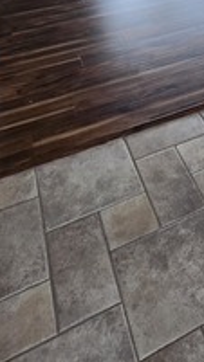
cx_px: 264
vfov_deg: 32.2
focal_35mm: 47
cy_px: -116
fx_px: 452
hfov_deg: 22.7
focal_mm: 1.7
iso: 160
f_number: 2.2
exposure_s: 1/60
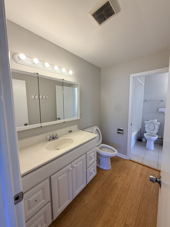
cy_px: 114
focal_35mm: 14
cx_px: 85
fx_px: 92
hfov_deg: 85.7
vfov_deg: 102.1
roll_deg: +1.8
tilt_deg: -6.5
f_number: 2.2
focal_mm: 2.22
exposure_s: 1/121
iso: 64
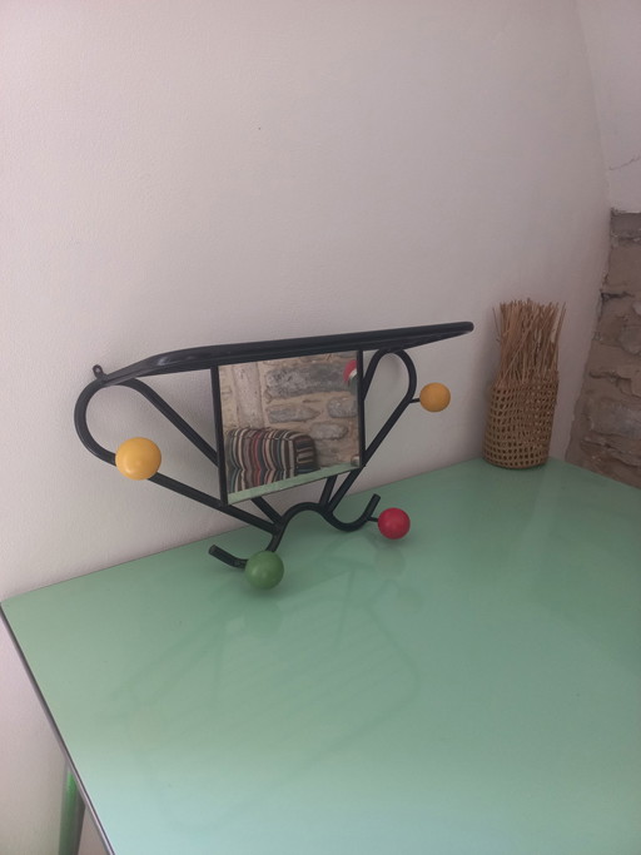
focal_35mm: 25
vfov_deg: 69.4
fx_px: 617
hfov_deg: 54.9
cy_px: 428
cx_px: 320
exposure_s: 1/33.3
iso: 200
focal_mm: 4.6
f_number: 1.8
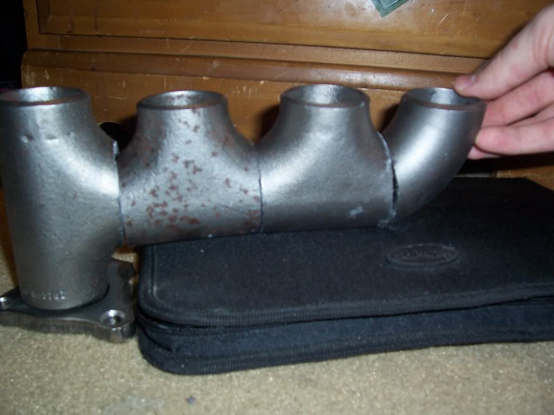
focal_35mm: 34
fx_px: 544
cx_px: 277
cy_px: 208
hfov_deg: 54.0
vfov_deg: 41.8
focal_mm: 5.6
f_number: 2.7
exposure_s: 1/60
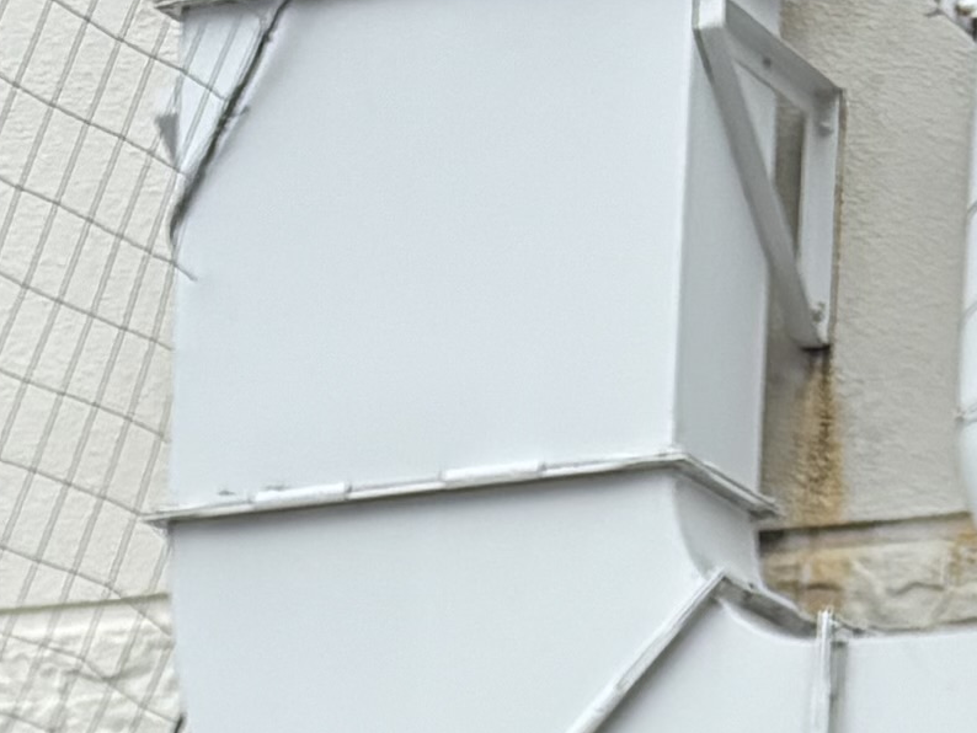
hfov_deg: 10.5
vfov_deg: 6.7
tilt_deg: -9.5
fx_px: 5279
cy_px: 2604
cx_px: 12
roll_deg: -1.2
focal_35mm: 187
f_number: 1.6
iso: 50
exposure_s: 1/1115
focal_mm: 5.96
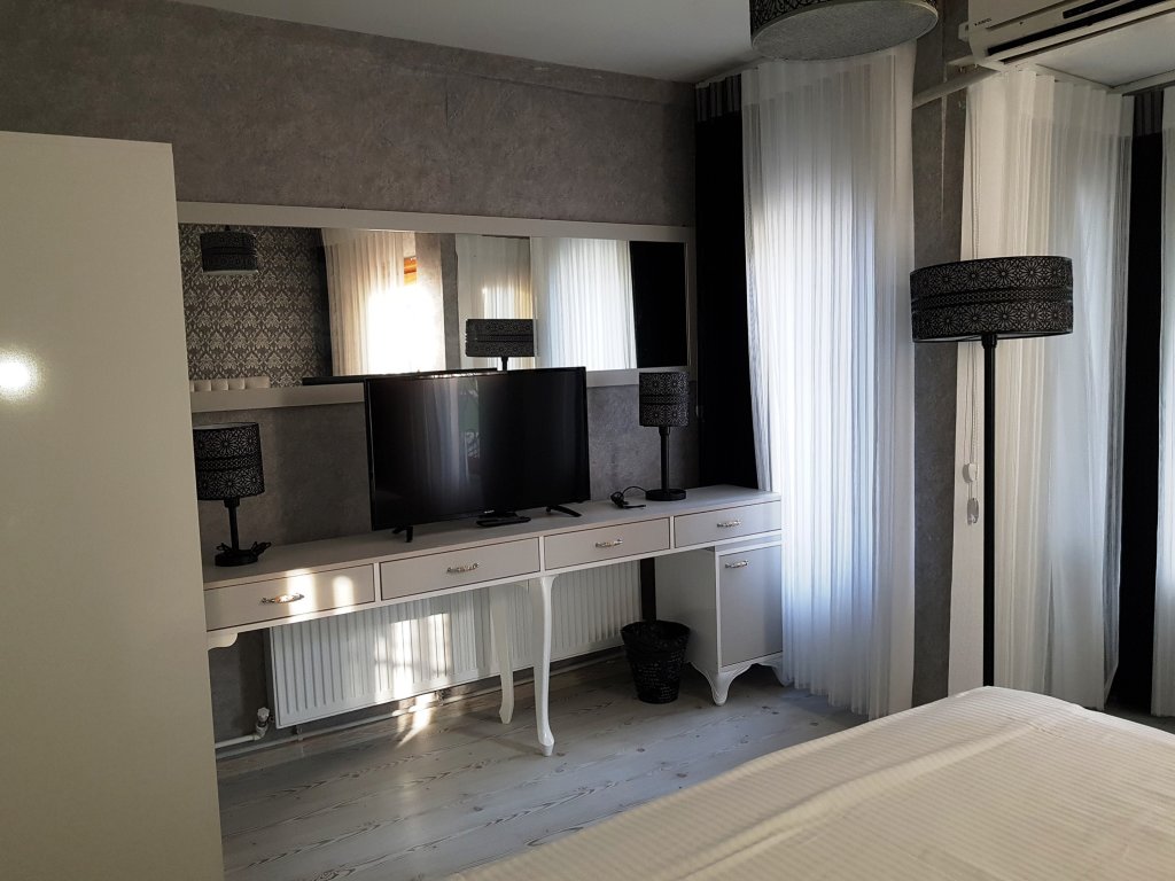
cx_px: 588
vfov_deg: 53.1
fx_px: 883
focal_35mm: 26
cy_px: 440
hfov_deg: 67.3
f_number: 1.7
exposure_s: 1/50
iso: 80
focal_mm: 4.2
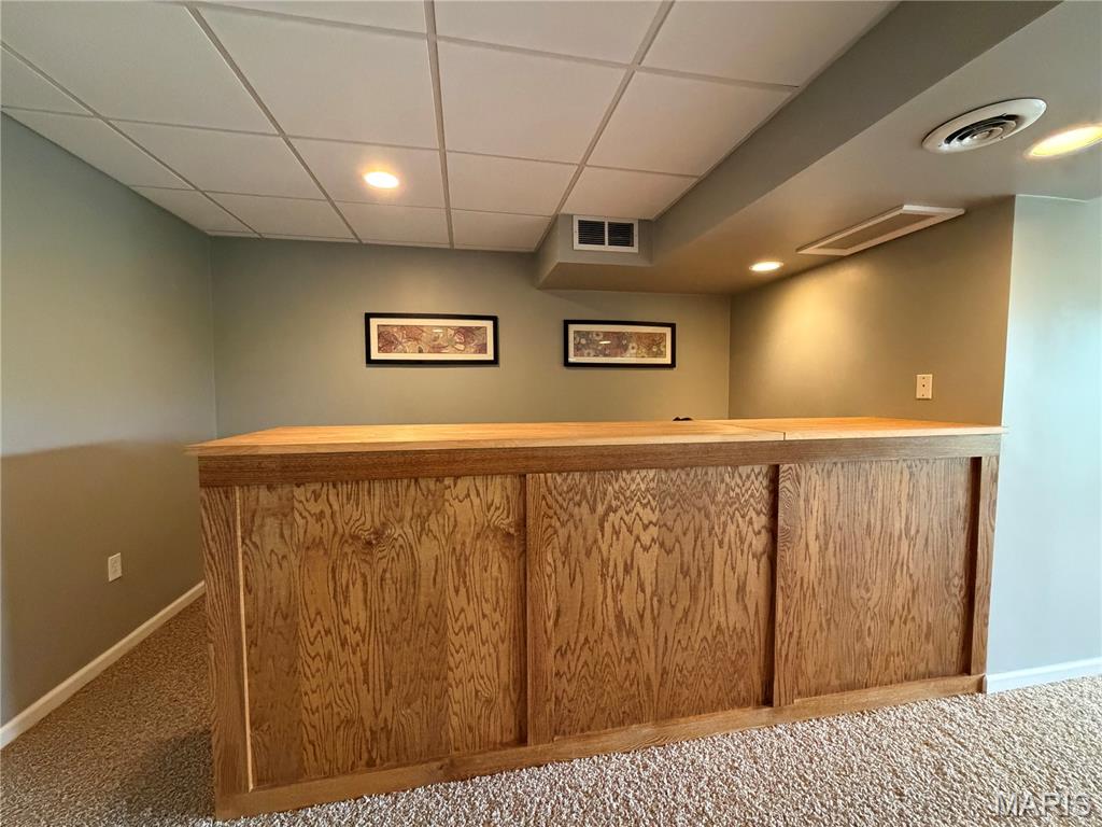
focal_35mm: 14
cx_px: 551
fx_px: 446
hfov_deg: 102.1
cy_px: 414
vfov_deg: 85.7
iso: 1000
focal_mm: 2.22
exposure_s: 1/60
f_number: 2.2
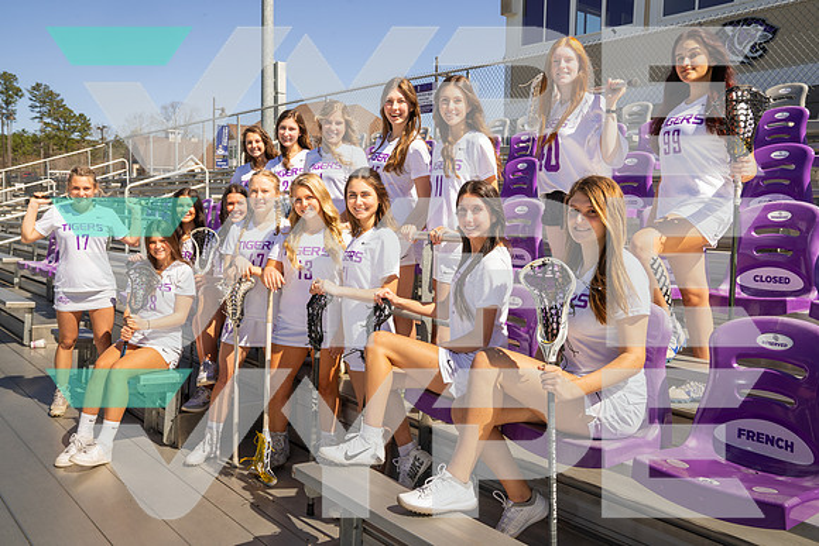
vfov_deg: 42.3
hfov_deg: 60.3
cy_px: 273
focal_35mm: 31
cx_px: 410
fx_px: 705
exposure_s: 1/125
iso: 100
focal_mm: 31
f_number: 10
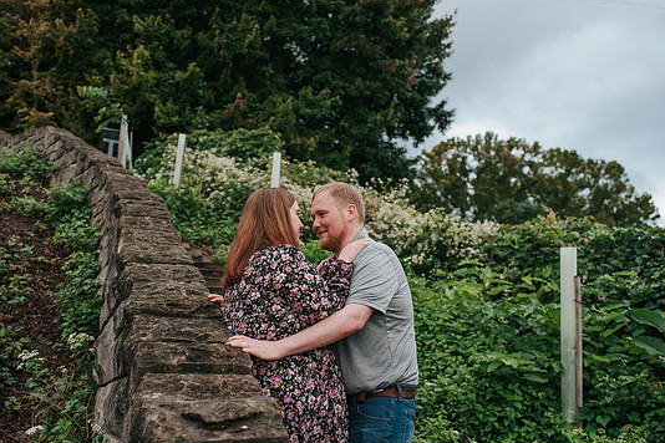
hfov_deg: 50.7
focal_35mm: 38
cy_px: 238
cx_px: 320
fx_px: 702
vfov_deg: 35.0
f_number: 3.2
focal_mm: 35
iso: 1000
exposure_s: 1/800
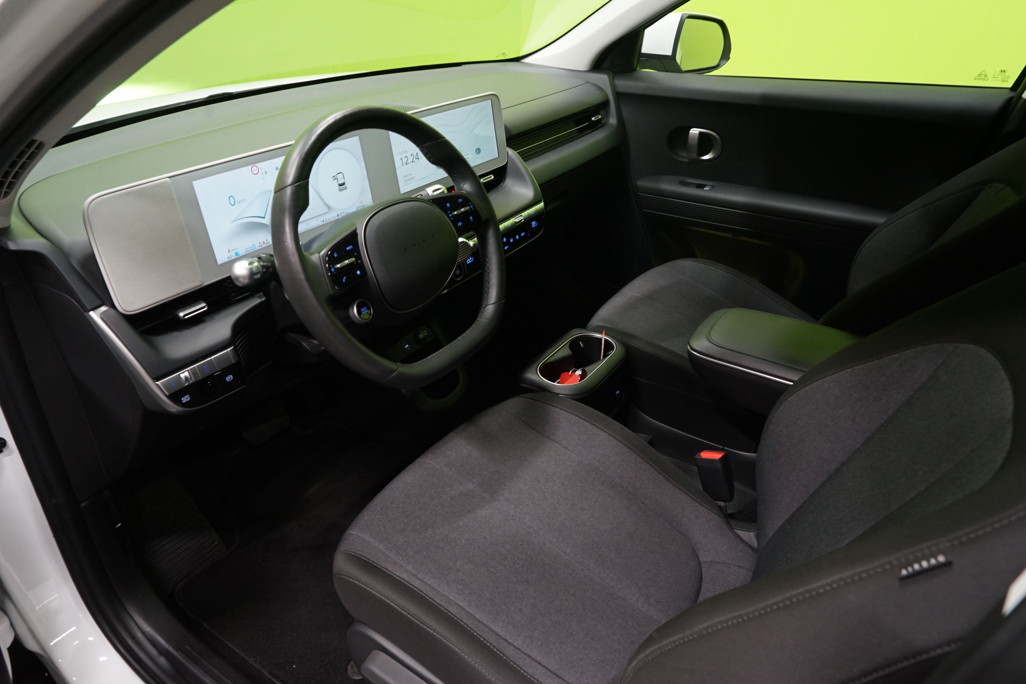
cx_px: 513
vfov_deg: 53.1
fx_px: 684
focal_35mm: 24
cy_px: 342
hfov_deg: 73.7
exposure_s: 1/25
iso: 2000
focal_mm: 24
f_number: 8
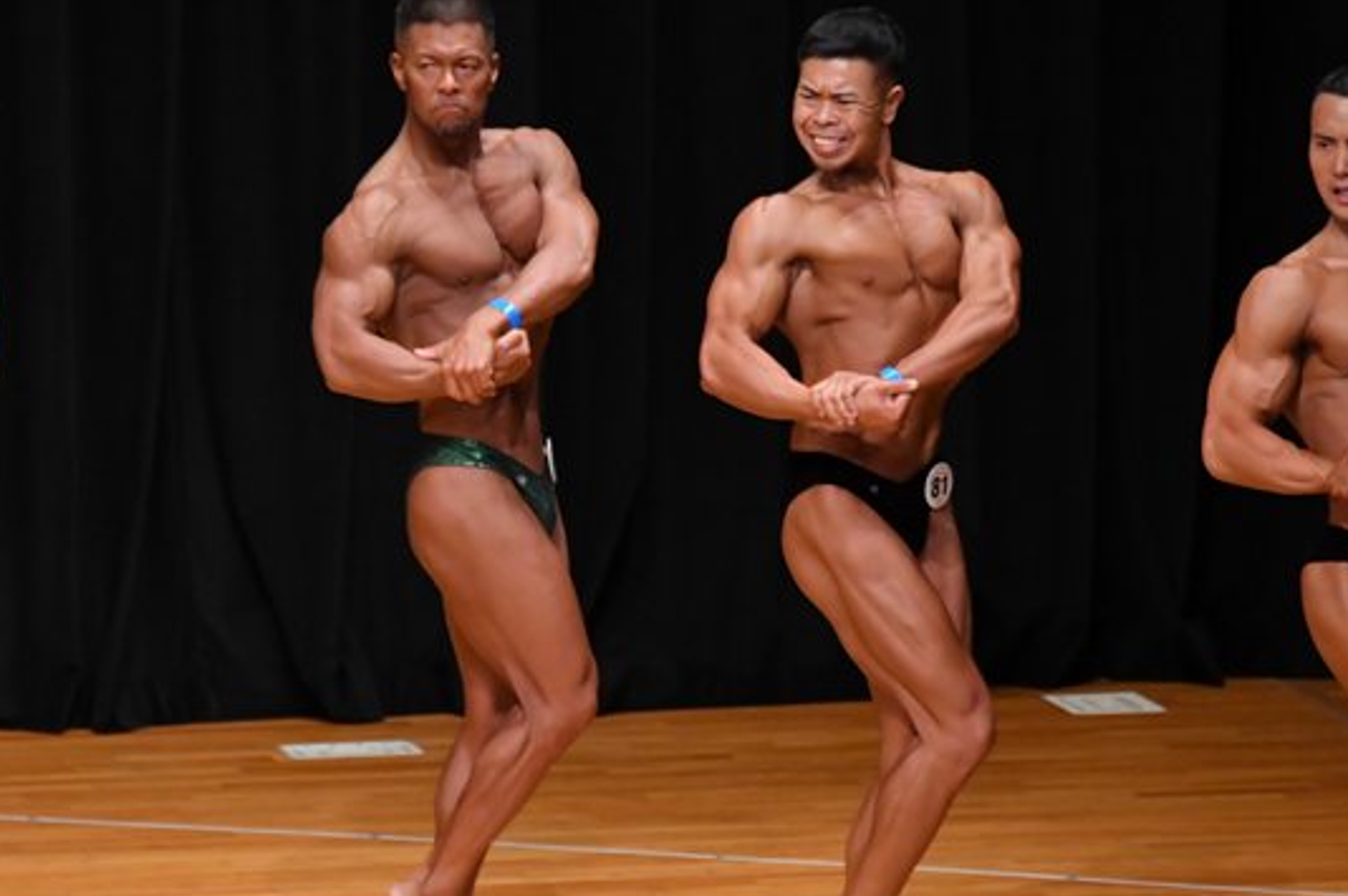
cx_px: 807
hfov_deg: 5.3
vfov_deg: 3.5
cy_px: 525
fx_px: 14664
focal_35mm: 392
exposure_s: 1/400
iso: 4000
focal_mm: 180
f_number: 5.6
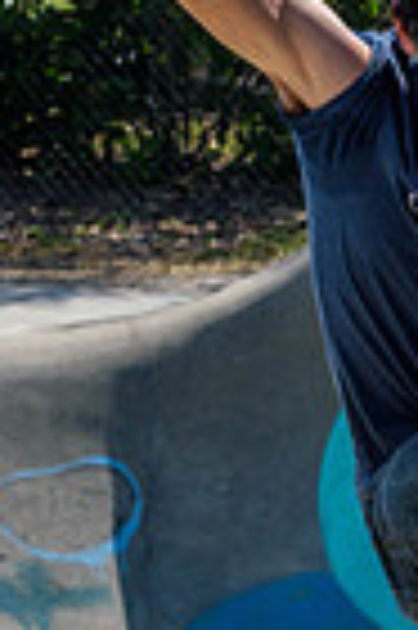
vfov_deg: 6.1
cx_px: 548
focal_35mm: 337
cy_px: 576
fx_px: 5884
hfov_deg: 4.1
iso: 200
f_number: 8
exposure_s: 1/1000
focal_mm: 70
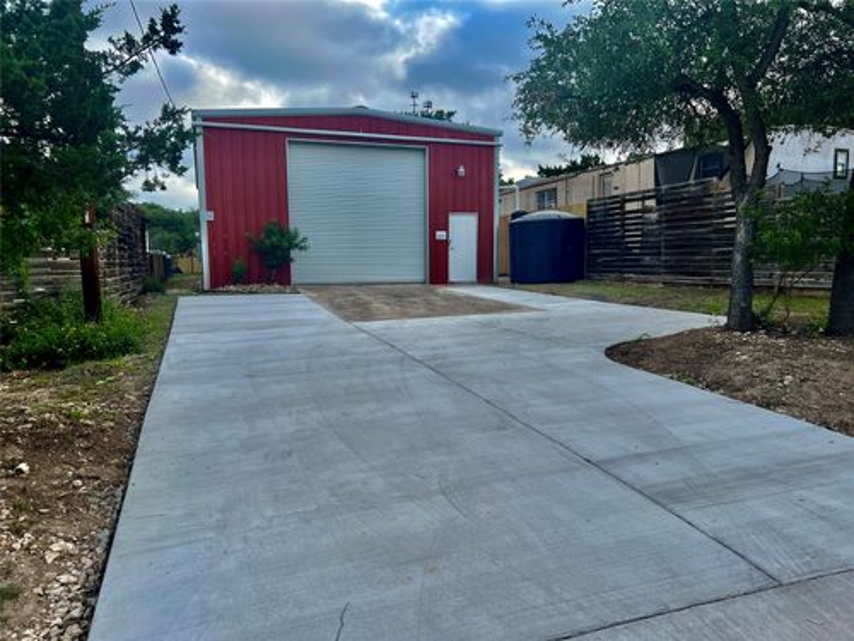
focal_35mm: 26
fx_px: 641
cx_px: 427
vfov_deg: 53.1
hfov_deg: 67.3
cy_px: 320
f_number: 1.5
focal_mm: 5.7
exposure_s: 1/1295
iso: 50
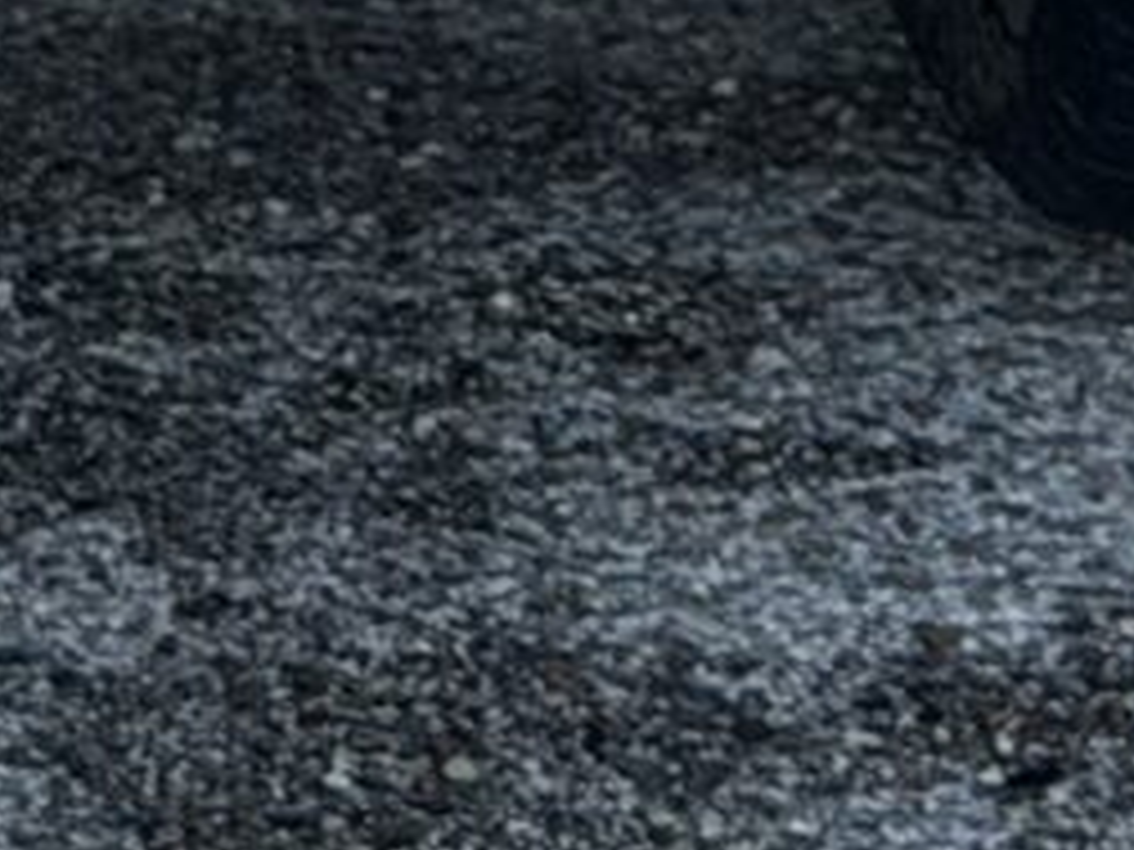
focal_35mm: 365
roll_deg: -2.2
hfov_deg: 5.4
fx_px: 11957
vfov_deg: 3.9
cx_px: -824
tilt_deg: -2.0
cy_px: -2361
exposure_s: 1/319
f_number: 1.78
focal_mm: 6.76
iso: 64
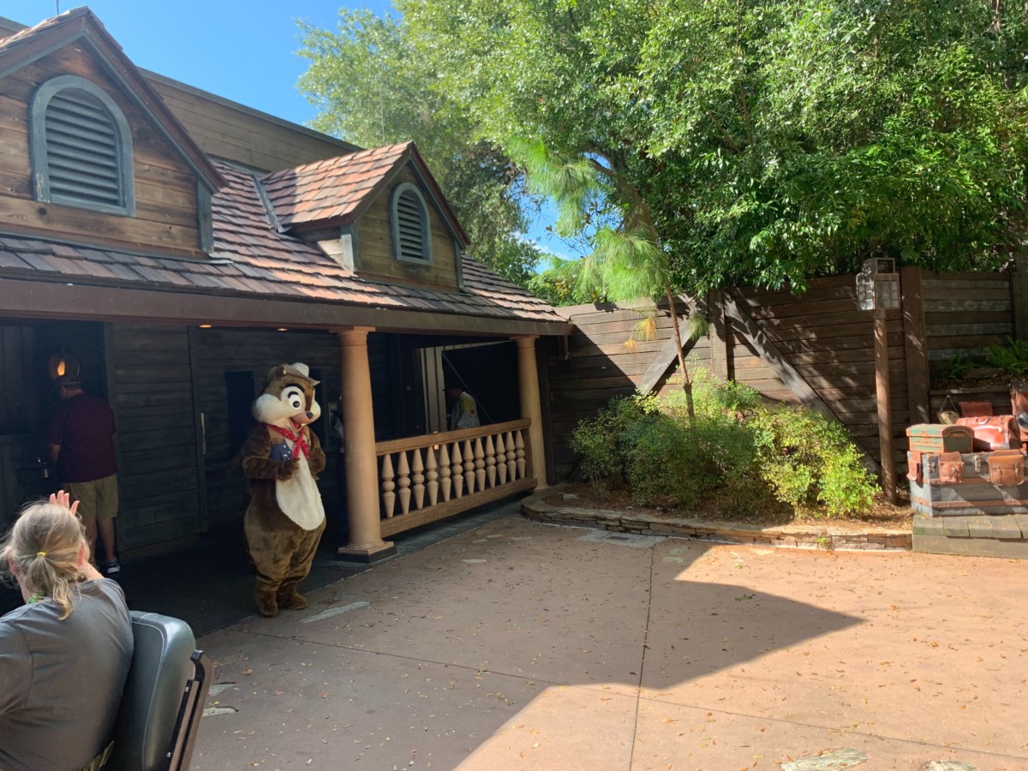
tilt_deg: +1.5
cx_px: 514
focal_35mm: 26
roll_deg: +3.4
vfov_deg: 53.1
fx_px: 772
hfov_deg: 67.3
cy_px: 386
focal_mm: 4.25
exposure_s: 1/263
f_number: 1.8
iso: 25
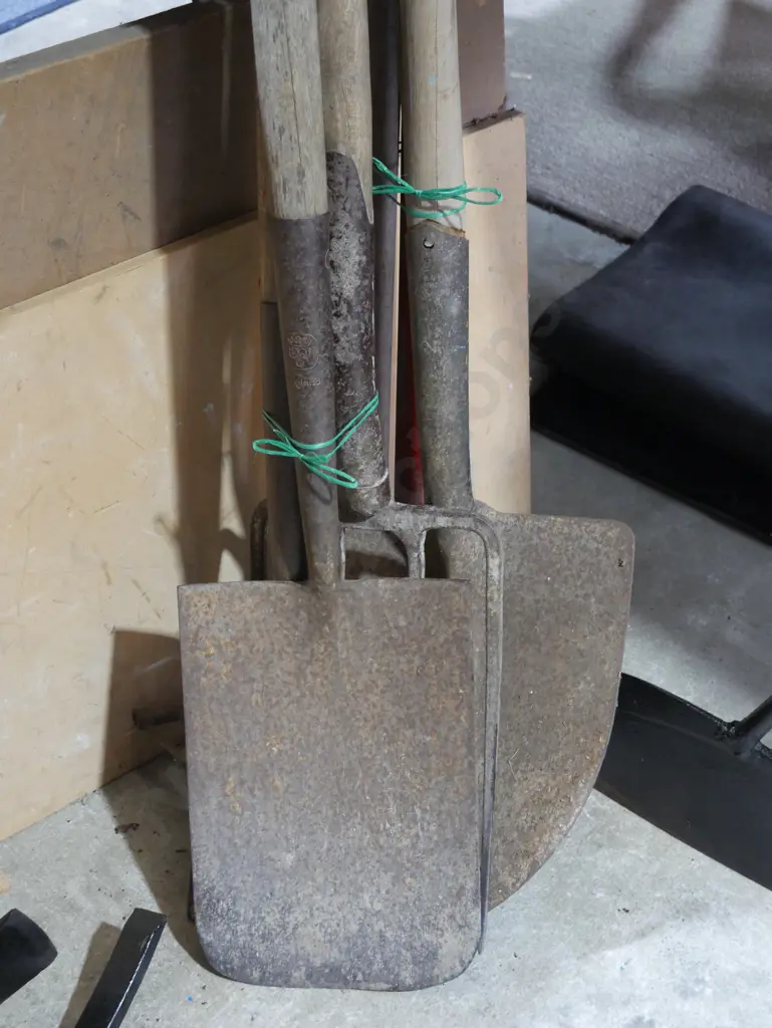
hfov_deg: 25.3
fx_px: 1723
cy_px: 514
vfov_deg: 33.2
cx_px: 386
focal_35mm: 58
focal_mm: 29
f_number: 5.4
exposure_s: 1/60
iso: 2000
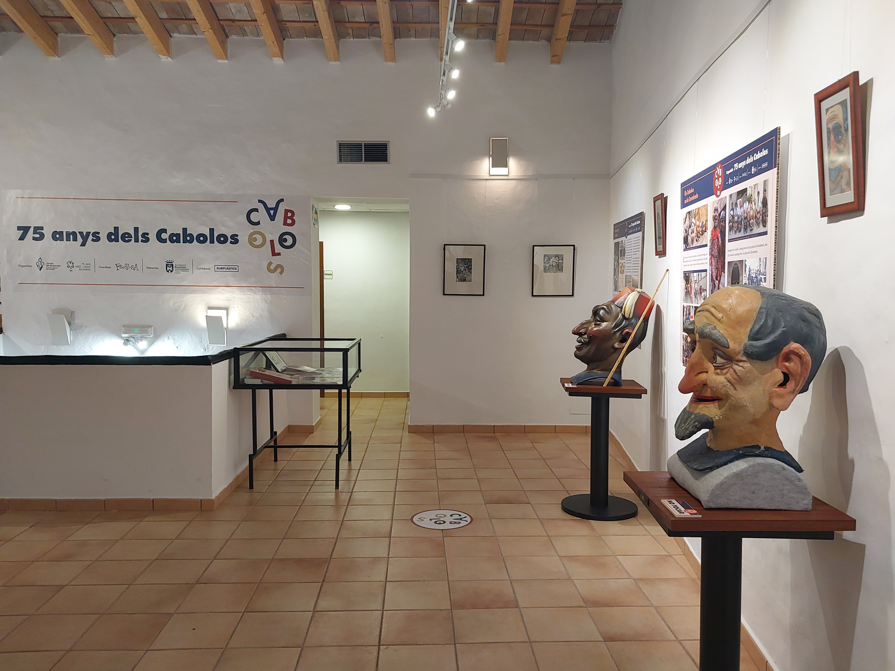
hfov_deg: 60.0
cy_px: 336
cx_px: 448
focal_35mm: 30
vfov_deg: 46.8
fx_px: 776
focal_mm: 4.6
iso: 250
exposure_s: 1/60
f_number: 1.8
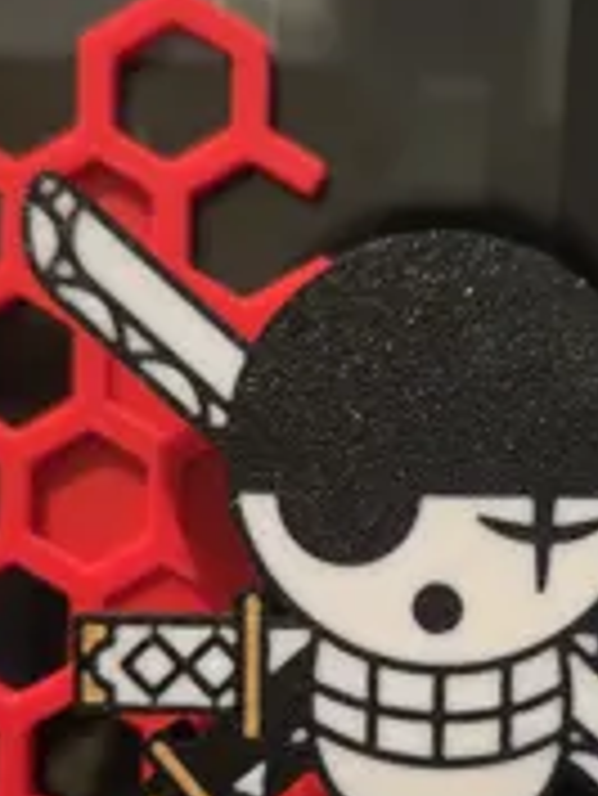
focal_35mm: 52
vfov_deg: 36.1
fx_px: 1196
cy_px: 576
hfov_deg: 27.9
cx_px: 400
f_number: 1.8
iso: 1250
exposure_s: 1/40
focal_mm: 5.4
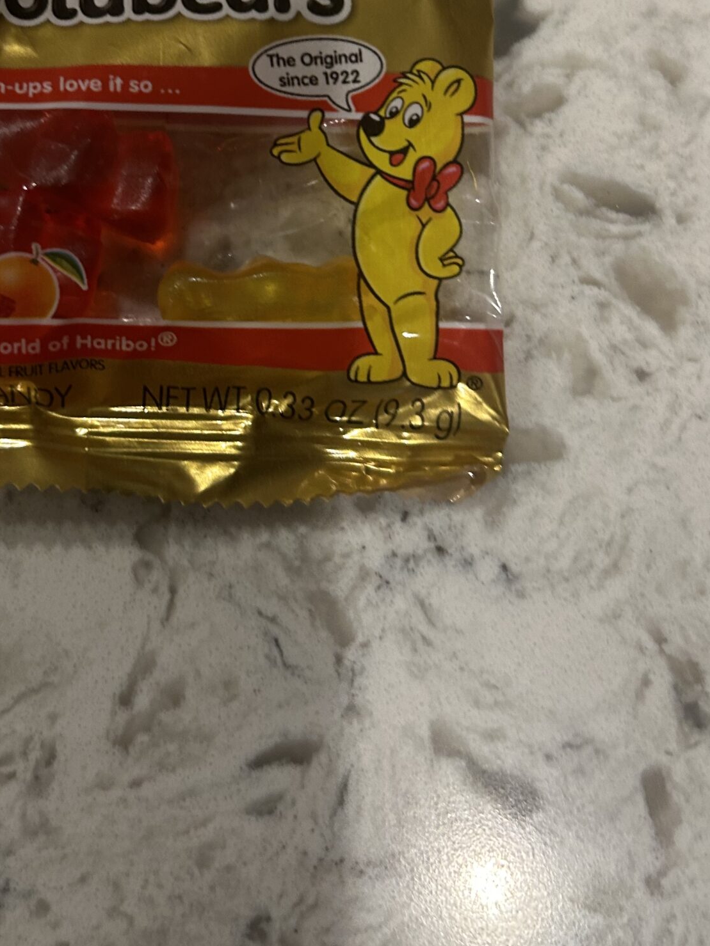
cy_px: 213
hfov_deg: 31.6
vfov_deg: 40.6
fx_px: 1231
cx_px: 183
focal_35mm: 45
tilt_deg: -78.6
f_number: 1.5
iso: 160
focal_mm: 5.7
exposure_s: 1/60
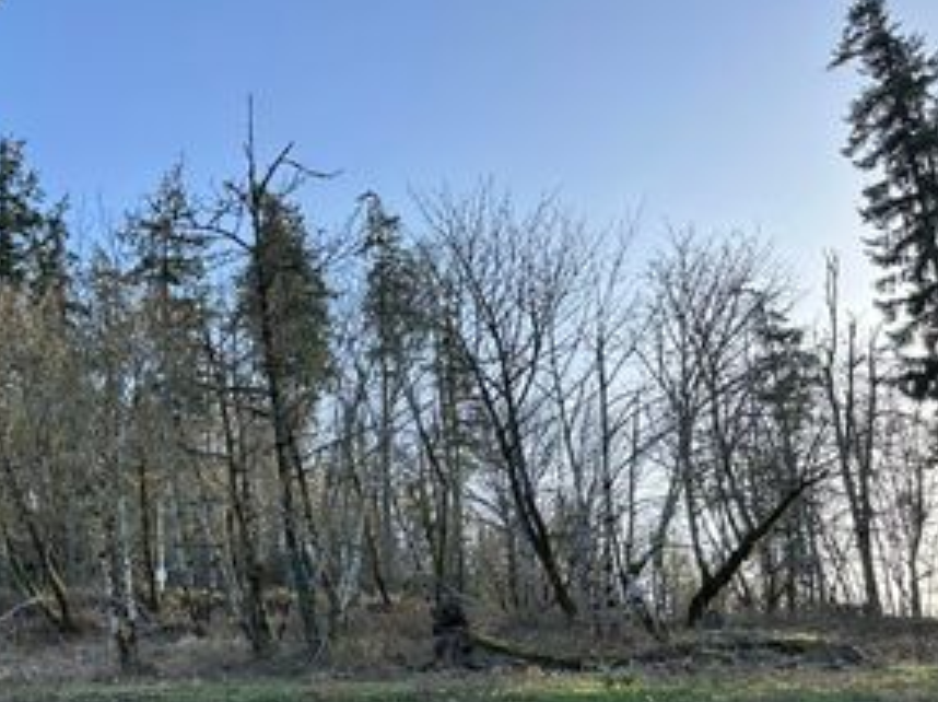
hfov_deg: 43.6
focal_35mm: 42
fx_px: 1137
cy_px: 546
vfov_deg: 33.5
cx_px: 256
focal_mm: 6.86
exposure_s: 1/1212
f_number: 1.78
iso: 80
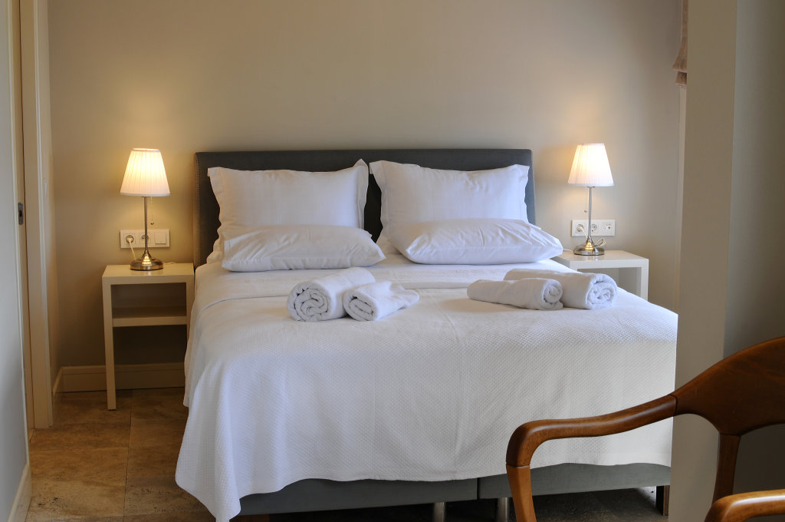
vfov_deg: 25.7
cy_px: 261
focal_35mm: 52
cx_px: 392
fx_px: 1143
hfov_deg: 37.9
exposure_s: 1/5
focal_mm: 35
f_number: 11
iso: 125
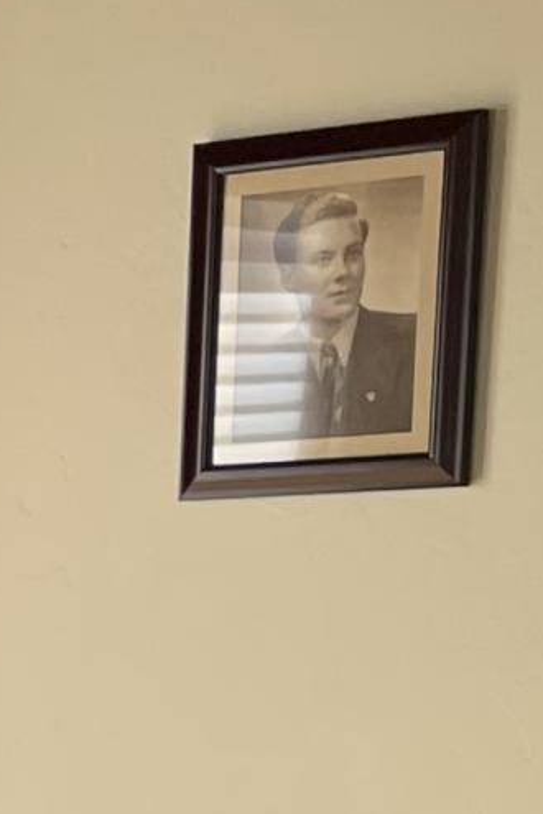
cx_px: -953
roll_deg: +1.2
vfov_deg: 11.7
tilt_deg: -11.0
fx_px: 3710
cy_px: 1385
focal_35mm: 164
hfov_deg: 7.6
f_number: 1.6
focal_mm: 4.2
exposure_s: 1/506
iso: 32
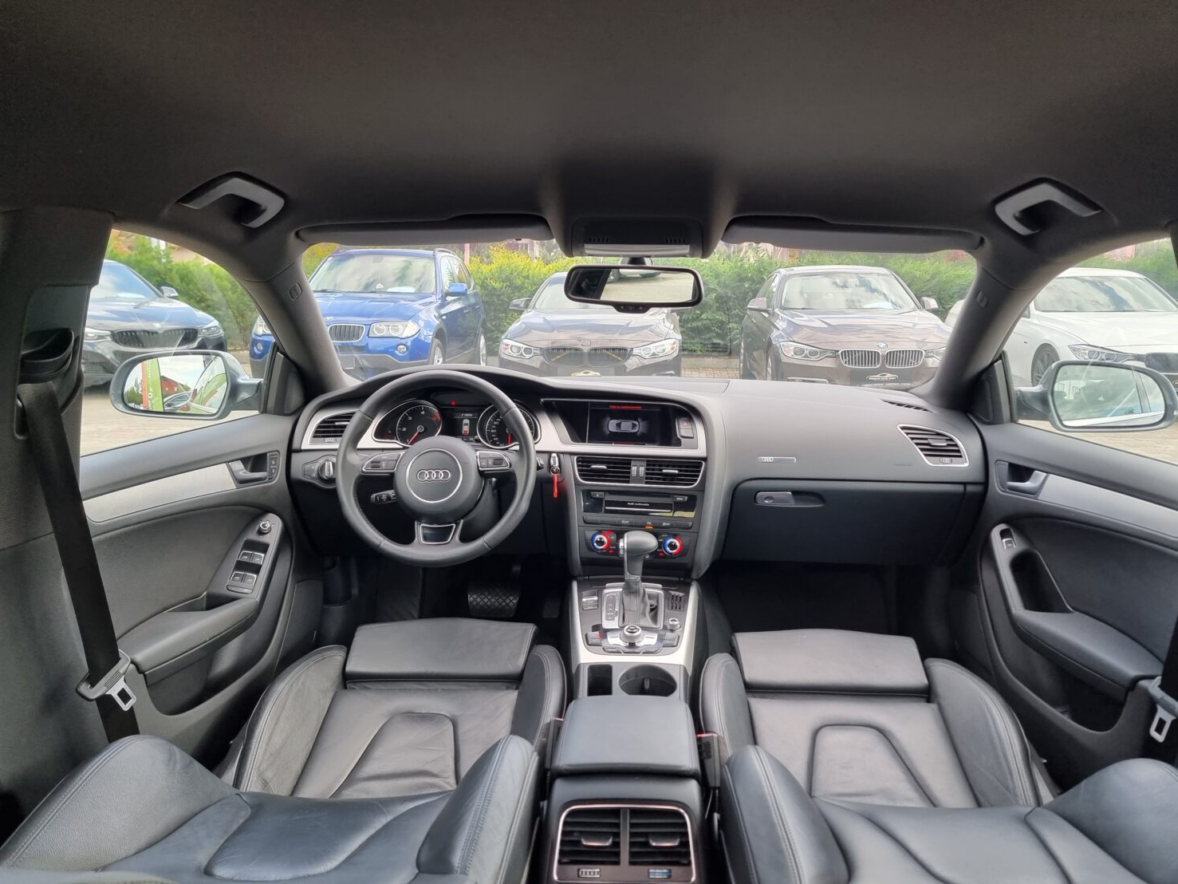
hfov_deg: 67.2
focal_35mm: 26
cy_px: 434
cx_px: 621
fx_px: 885
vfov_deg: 53.1
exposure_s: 1/100
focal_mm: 6.7
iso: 50
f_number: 1.8
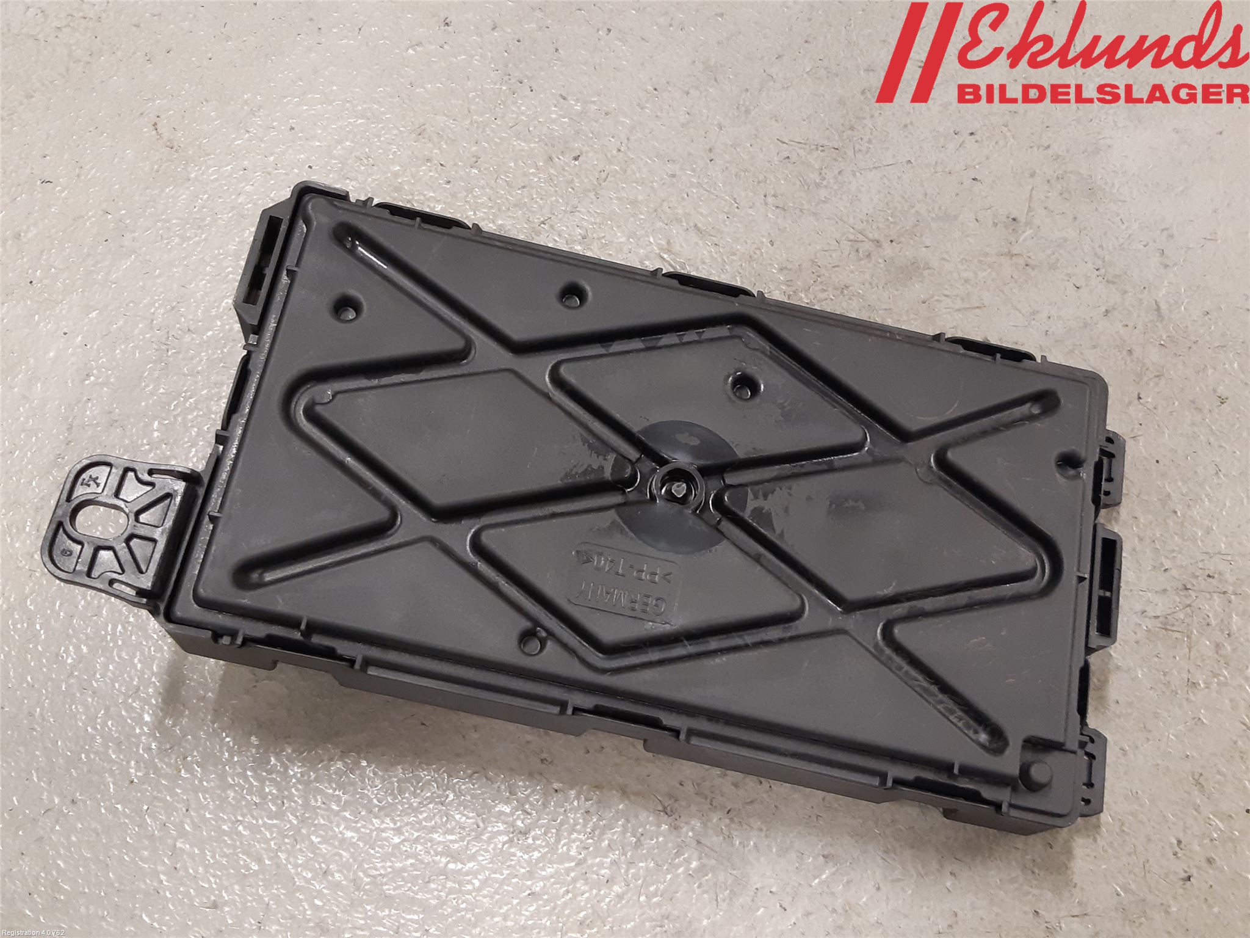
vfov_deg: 53.1
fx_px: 939
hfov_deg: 67.3
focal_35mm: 26
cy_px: 469
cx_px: 625
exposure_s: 1/50
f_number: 1.7
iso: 200
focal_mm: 3.93
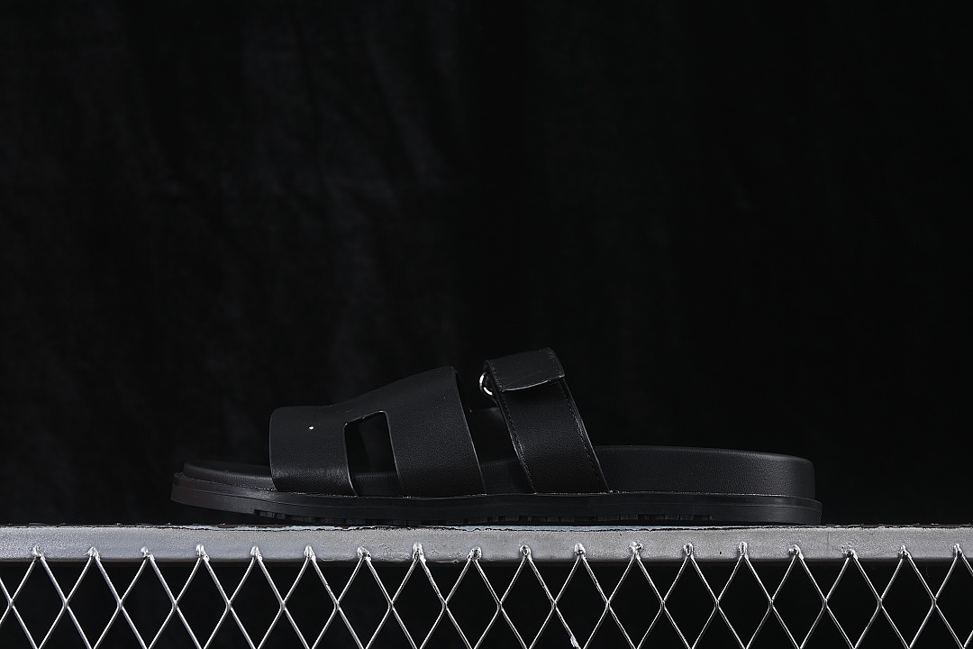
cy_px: 324
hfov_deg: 27.0
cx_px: 486
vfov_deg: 18.2
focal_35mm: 75
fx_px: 2027
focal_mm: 50
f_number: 6.3
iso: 160
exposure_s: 1/50
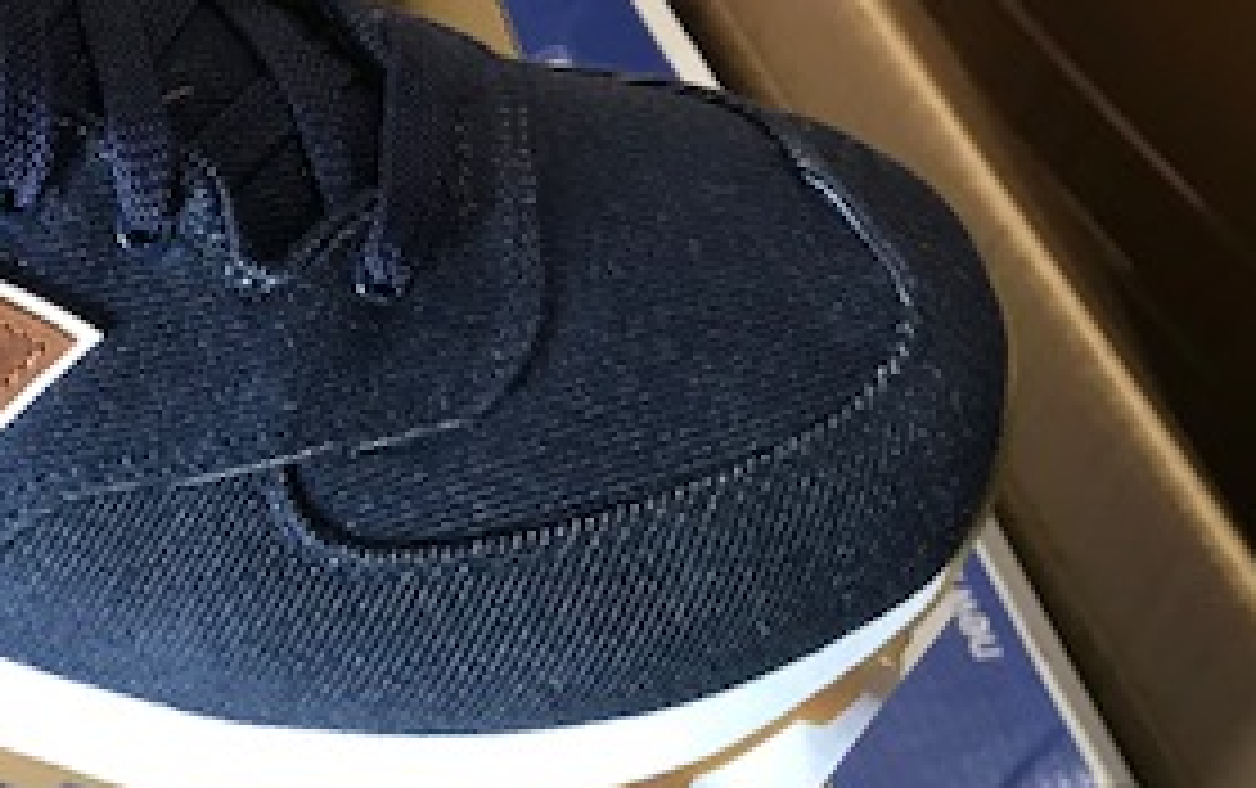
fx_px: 2330
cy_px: 252
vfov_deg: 19.1
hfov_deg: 27.7
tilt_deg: -47.0
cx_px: -104
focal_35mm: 68
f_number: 1.8
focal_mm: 3.99
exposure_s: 1/24
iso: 40
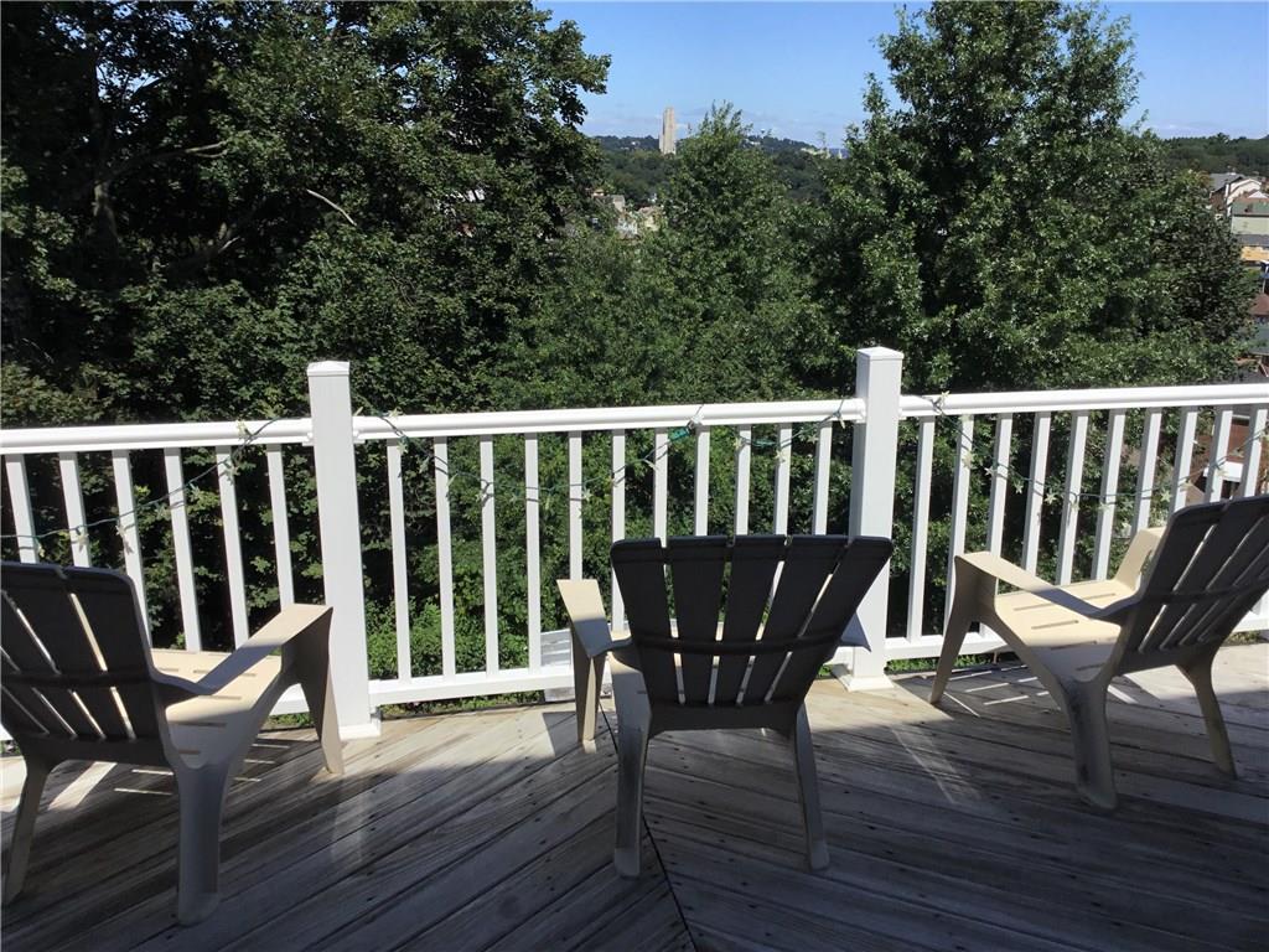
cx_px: 634
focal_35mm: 31
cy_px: 476
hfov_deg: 58.4
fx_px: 1136
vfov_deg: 45.4
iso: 25
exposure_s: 1/2398
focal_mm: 3.3
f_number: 2.4
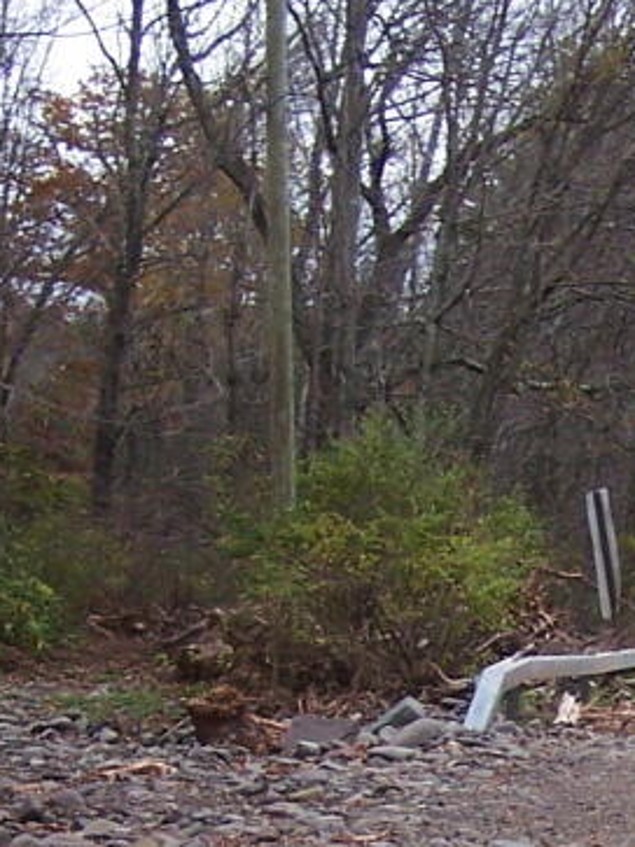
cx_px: 964
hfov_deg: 10.0
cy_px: 948
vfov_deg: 13.5
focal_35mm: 143
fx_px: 3500
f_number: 2.8
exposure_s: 1/250
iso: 80
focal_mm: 6.3
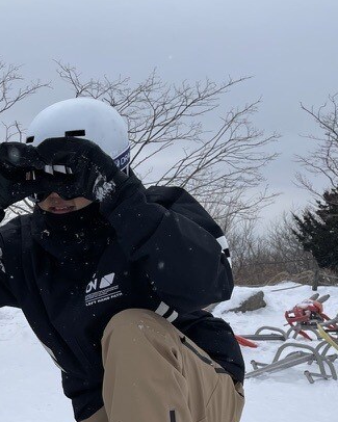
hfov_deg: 21.5
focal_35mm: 64
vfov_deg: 28.8
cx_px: -102
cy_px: 345
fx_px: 800
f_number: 1.6
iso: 32
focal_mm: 4.2
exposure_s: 1/3610
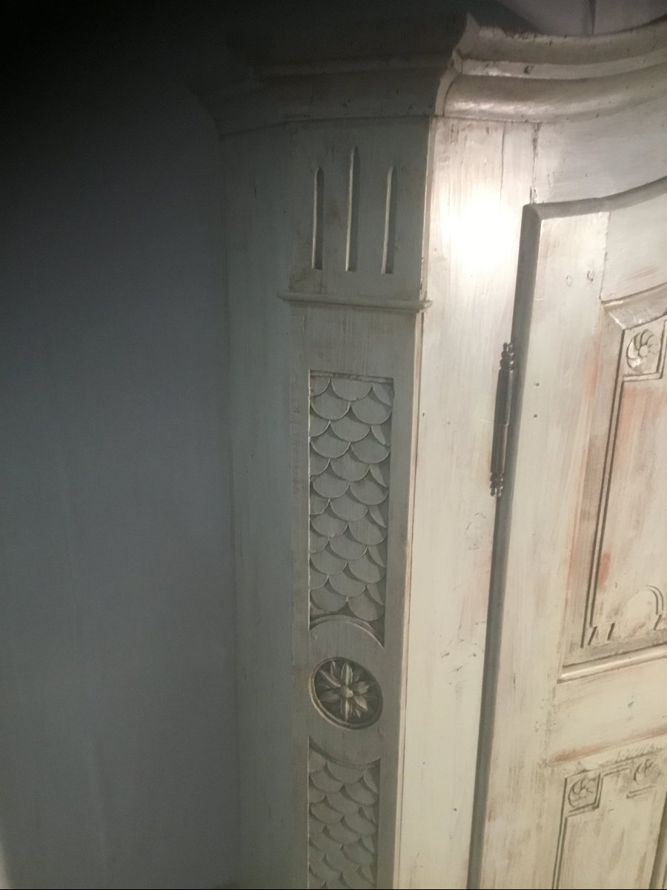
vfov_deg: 58.4
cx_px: 334
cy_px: 445
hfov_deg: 45.4
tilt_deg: -16.3
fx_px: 796
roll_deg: -1.7
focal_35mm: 31
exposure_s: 1/33
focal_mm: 3.3
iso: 160
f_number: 2.4
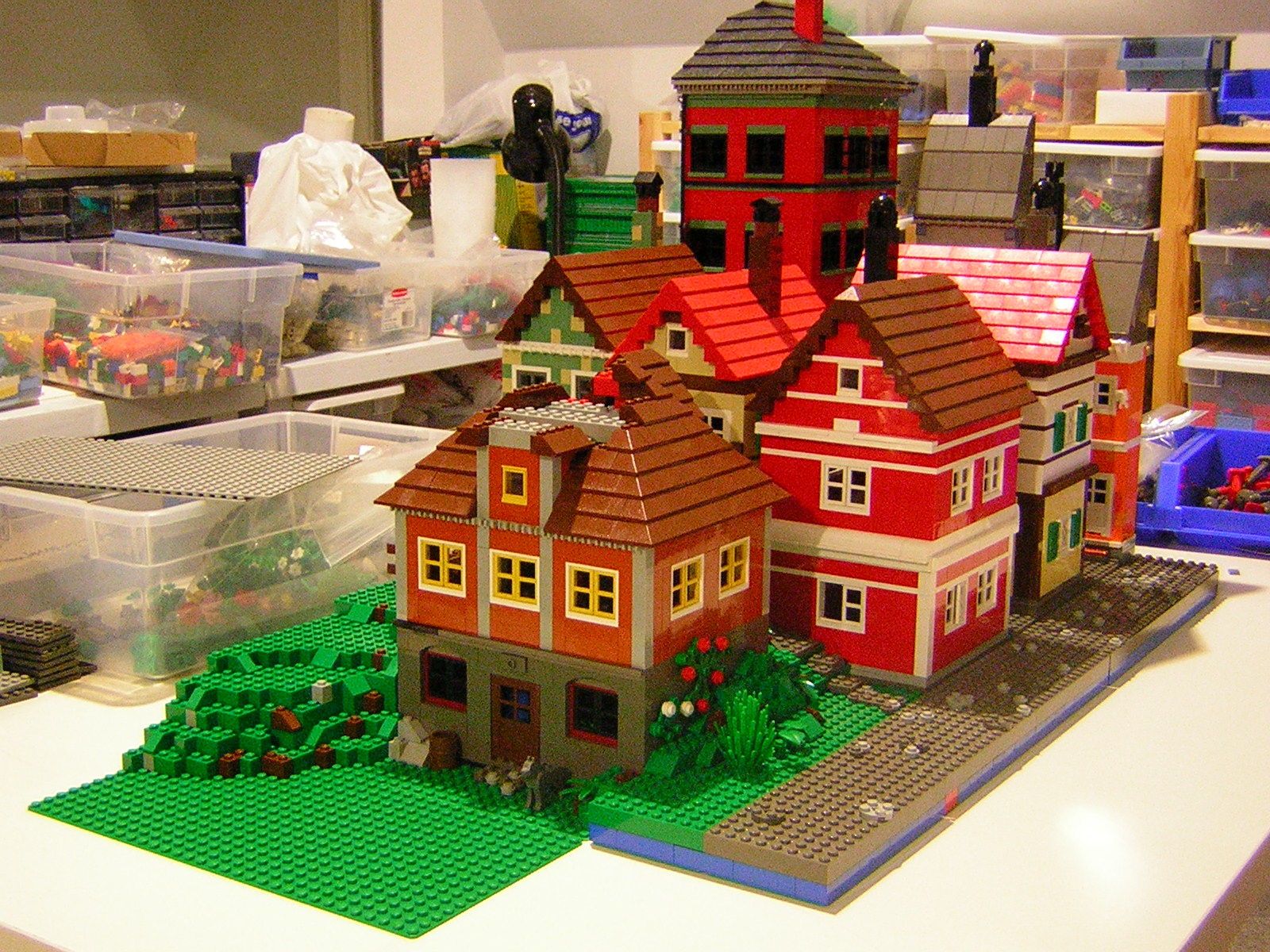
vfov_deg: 30.9
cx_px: 635
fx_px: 1724
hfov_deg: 40.4
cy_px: 476
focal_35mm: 47
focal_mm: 6.1
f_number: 2.9
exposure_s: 1/3.4
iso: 200
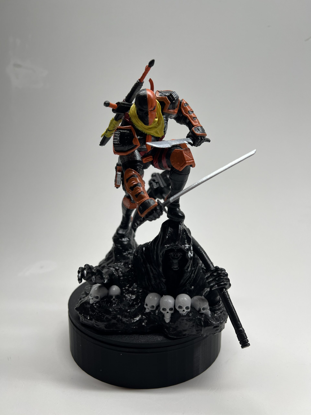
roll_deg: -0.8
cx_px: 156
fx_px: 311
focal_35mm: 26
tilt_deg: -9.9
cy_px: 208
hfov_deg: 53.1
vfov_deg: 67.3
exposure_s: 1/151
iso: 32
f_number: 1.5
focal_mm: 5.7
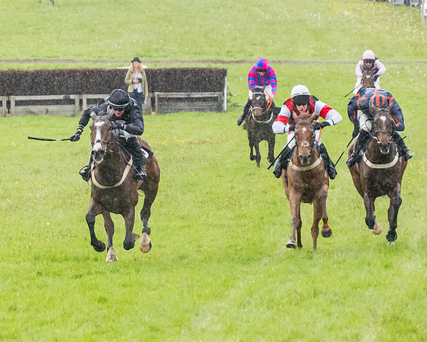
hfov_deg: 3.8
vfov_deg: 3.0
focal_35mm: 512
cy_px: 219
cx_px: 302
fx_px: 6465
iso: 2000
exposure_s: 1/800
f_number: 4
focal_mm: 165
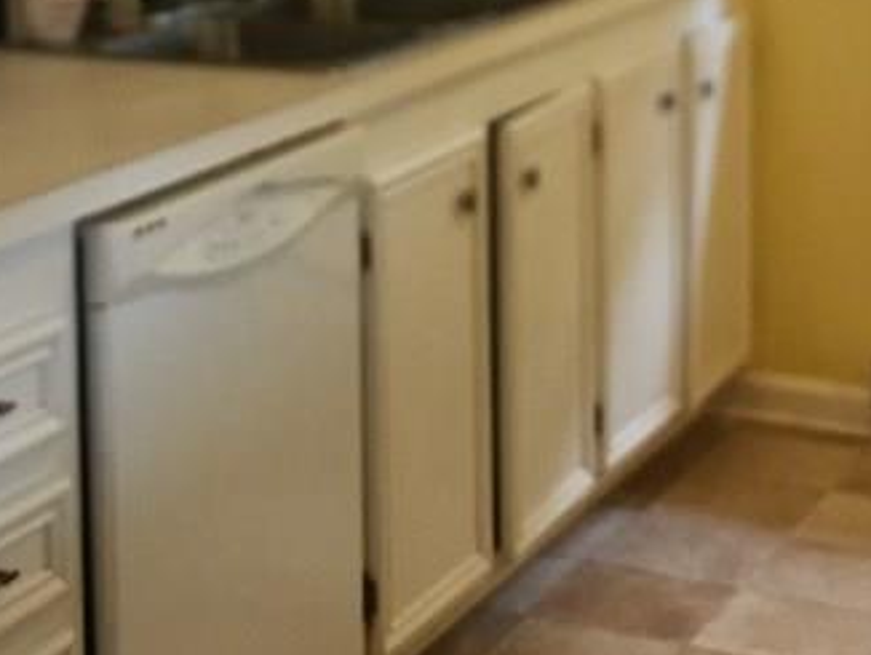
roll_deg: +1.5
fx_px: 2291
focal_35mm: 91
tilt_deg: -6.5
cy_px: -104
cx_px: 283
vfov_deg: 15.7
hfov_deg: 21.4
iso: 125
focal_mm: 4.15
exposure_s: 1/30
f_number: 2.2
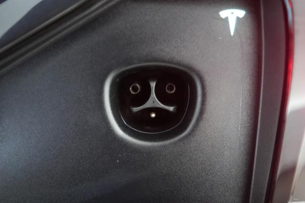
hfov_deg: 65.5
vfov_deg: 46.4
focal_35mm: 28
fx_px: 237
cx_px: 152
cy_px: 102
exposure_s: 1/60
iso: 8000
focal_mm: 28
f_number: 2.8
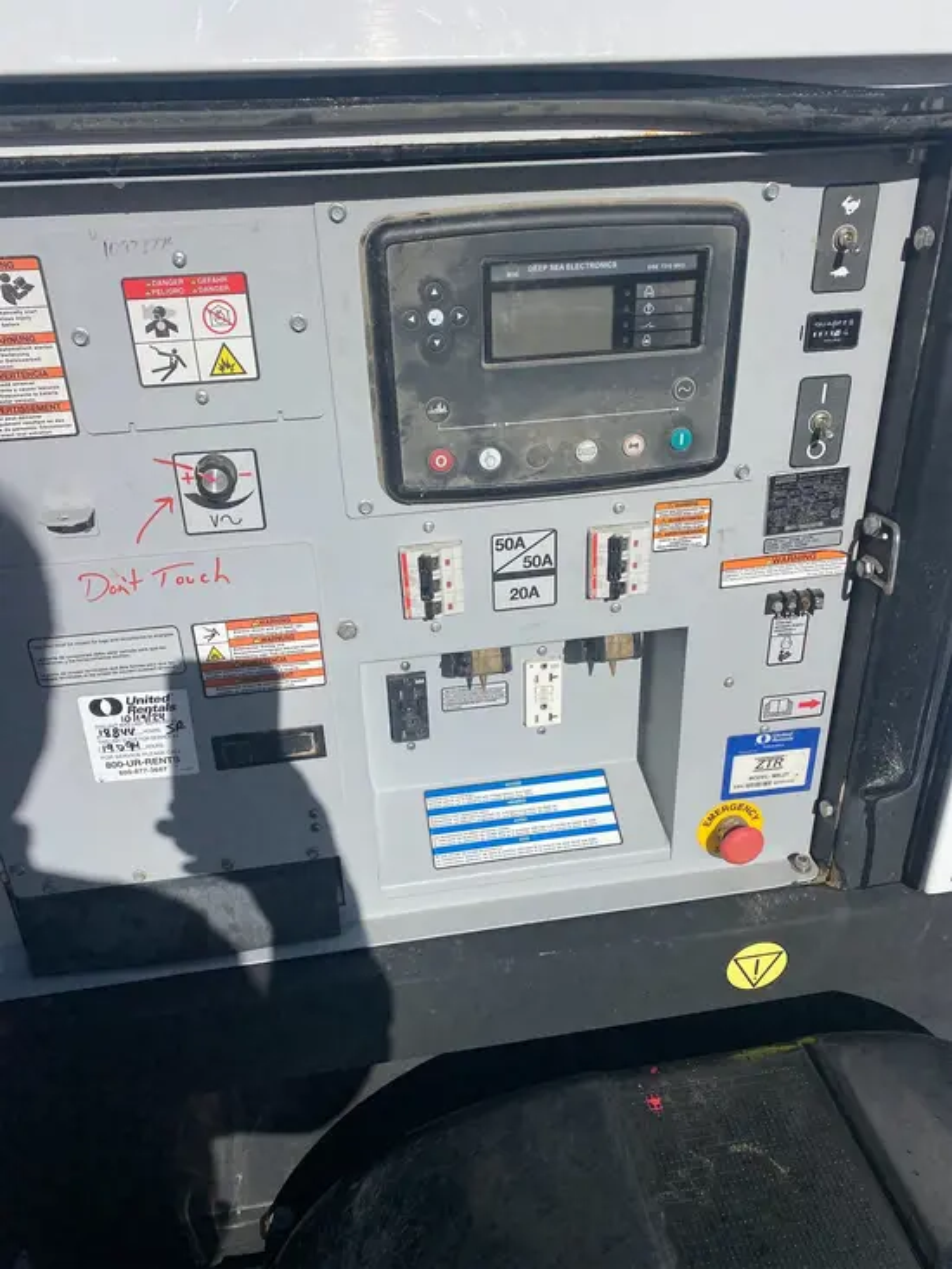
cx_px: 476
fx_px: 953
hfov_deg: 53.1
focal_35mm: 26
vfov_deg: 67.3
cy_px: 634
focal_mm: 4.25
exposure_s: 1/7194
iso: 32
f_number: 1.8
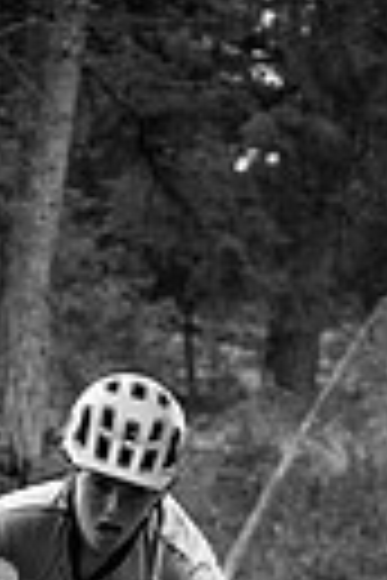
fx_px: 7191
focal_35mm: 446
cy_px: 863
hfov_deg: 3.1
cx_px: 189
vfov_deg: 4.6
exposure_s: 1/800
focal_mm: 85
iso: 1250
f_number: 5.3
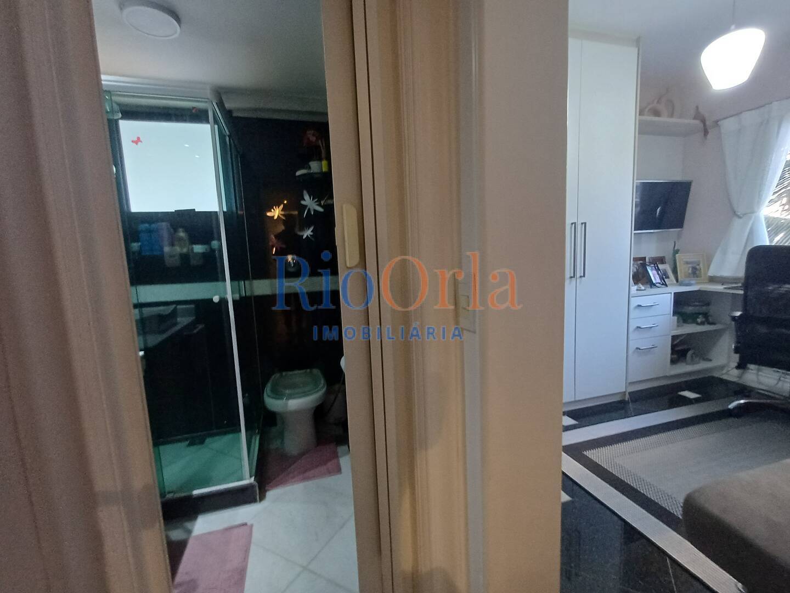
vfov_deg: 78.1
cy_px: 296
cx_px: 395
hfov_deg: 94.5
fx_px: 365
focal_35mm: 16
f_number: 2.2
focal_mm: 1.64
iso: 200
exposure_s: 1/30
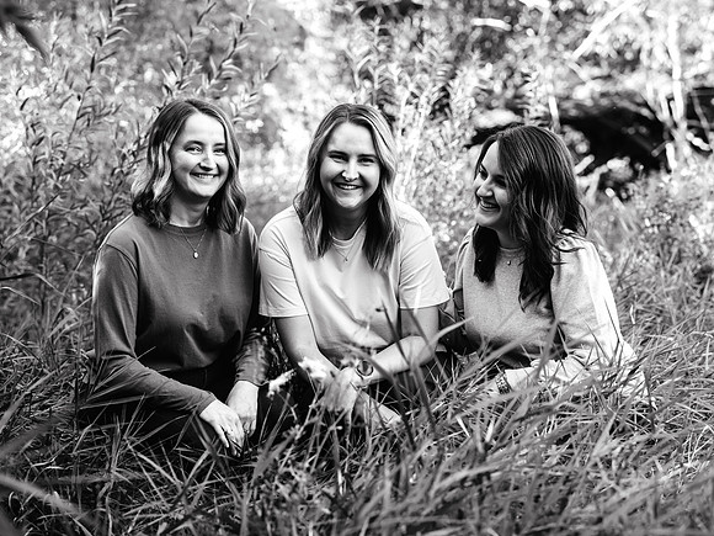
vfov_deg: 15.9
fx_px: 1920
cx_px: 357
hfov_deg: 21.1
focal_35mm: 93
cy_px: 268
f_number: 4.5
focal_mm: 86
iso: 800
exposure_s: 1/160
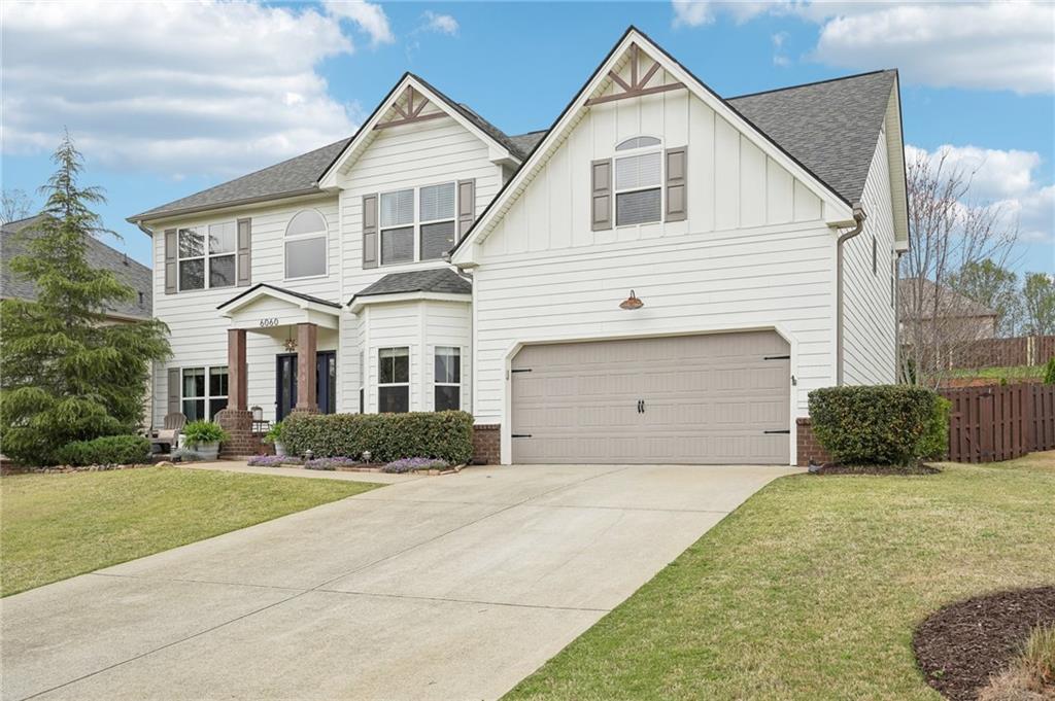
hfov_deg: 63.7
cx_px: 528
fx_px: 849
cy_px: 350
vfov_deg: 44.9
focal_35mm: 29
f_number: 8
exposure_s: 1/800
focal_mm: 29
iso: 400
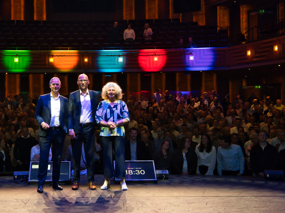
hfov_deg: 36.8
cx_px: 80
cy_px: 103
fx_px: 420
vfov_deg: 28.6
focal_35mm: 51
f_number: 3.2
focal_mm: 24
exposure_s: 1/250
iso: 2000
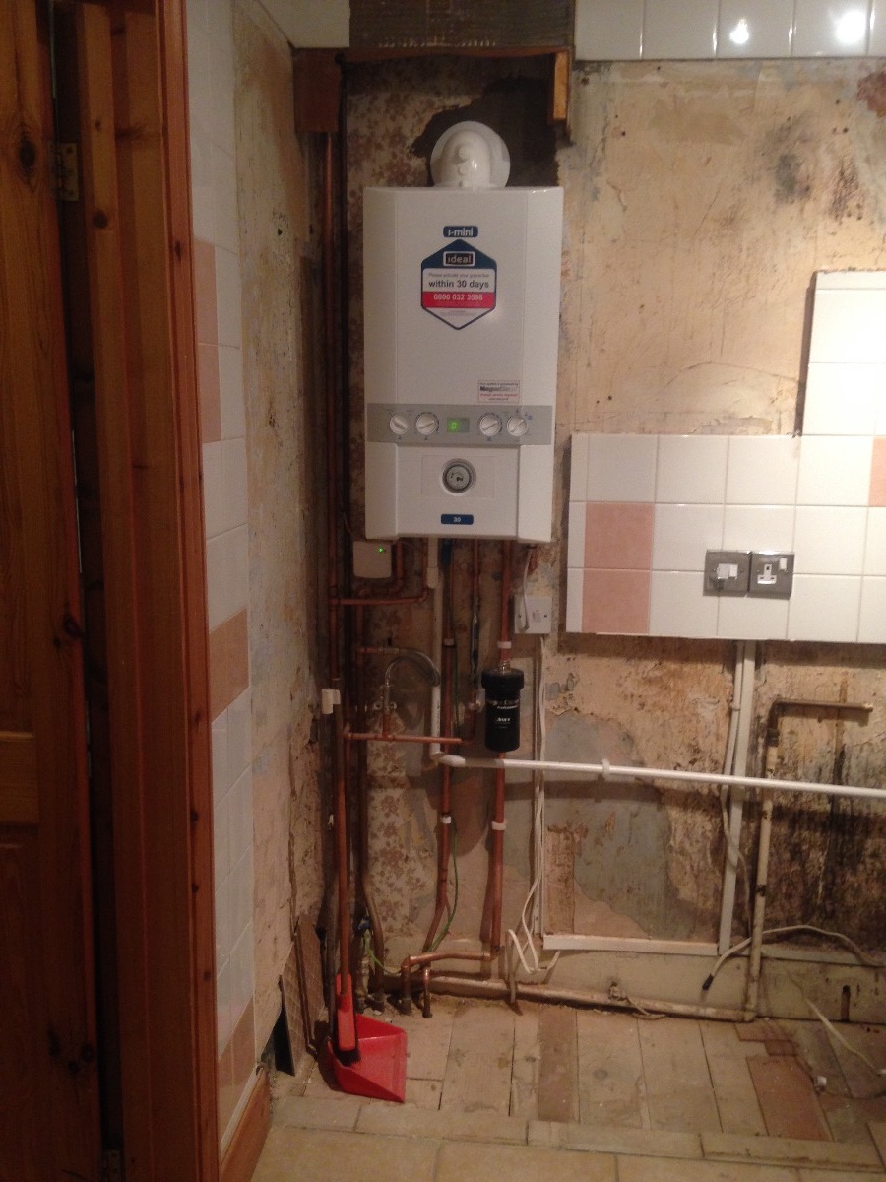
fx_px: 1126
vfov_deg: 55.4
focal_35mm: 33
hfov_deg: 42.9
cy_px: 591
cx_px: 443
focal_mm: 4.12
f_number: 2.4
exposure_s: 1/20
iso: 160
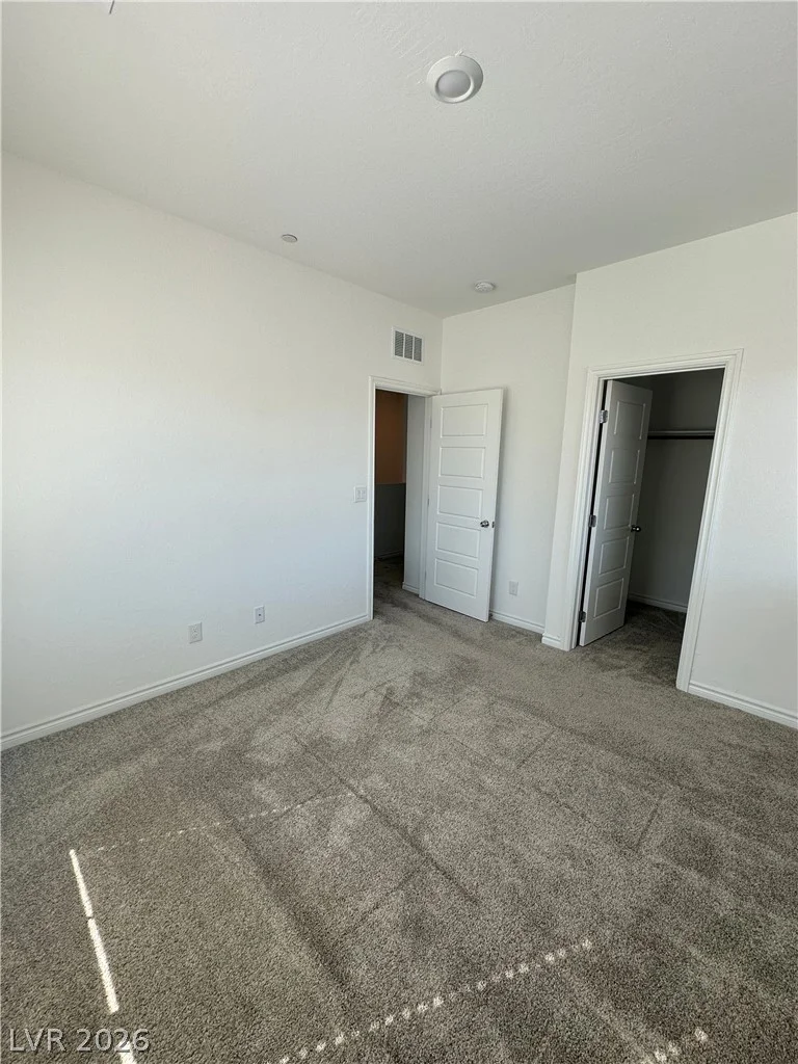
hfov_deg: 85.7
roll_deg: -0.3
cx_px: 399
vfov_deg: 102.1
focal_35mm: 14
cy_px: 532
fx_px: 430
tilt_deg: -9.9
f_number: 2.2
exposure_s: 1/204
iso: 40
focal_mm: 2.22
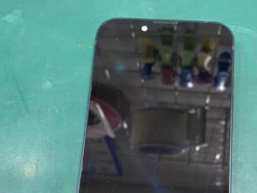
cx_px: 172
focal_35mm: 53
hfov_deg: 35.8
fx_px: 394
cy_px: 163
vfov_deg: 26.9
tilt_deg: -74.6
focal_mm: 4.25
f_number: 1.8
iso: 125
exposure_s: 1/50
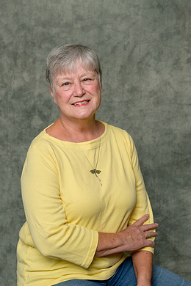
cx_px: 83
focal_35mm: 67
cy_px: 139
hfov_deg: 20.3
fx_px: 533
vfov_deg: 30.1
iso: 400
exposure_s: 1/125
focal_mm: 58
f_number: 10
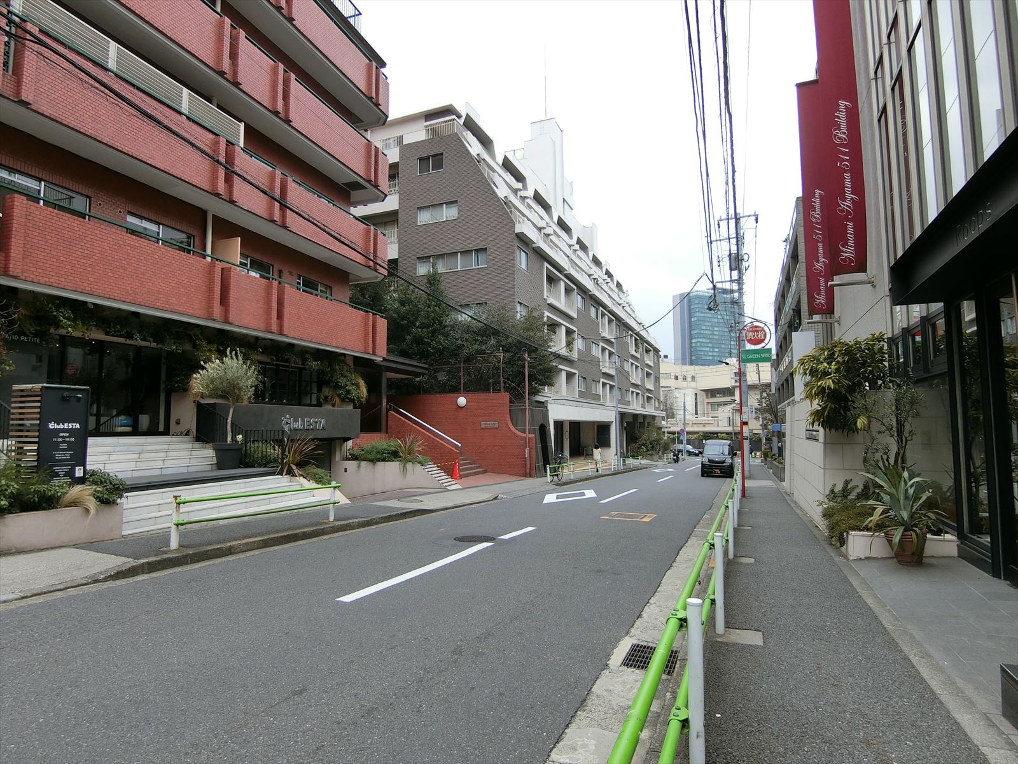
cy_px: 382
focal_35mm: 19
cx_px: 509
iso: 80
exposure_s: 1/400
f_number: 2.7
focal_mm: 4.06
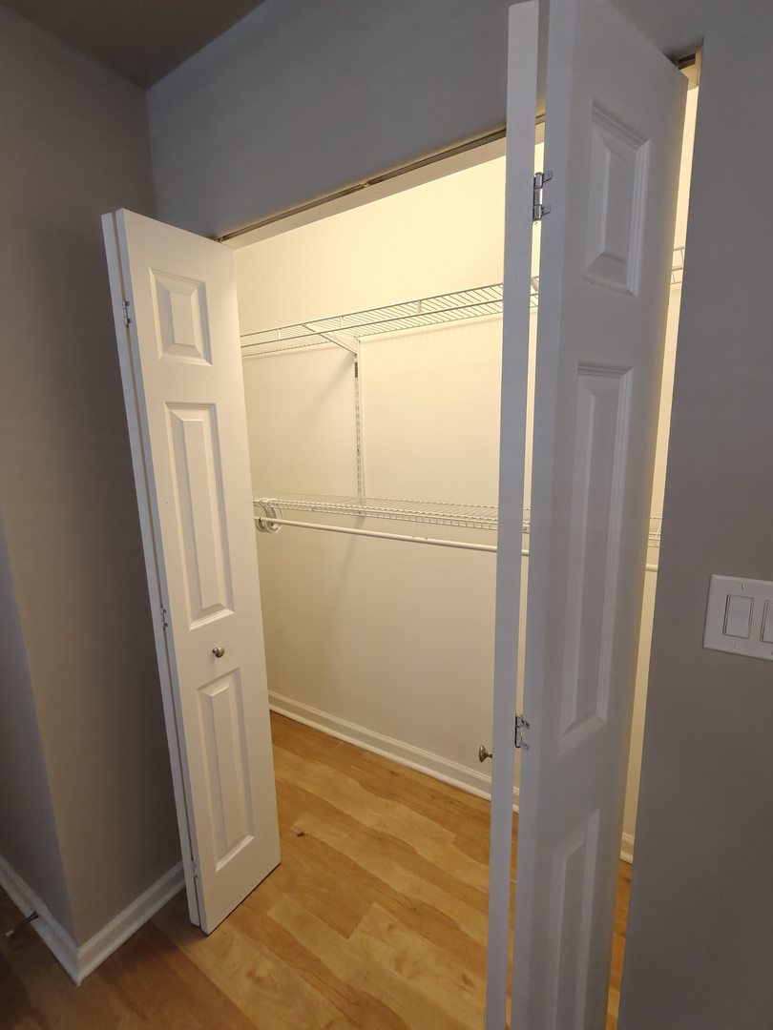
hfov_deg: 81.7
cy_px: 515
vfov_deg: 98.2
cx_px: 386
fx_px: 447
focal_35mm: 15
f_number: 2
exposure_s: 1/120
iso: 800
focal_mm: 2.3
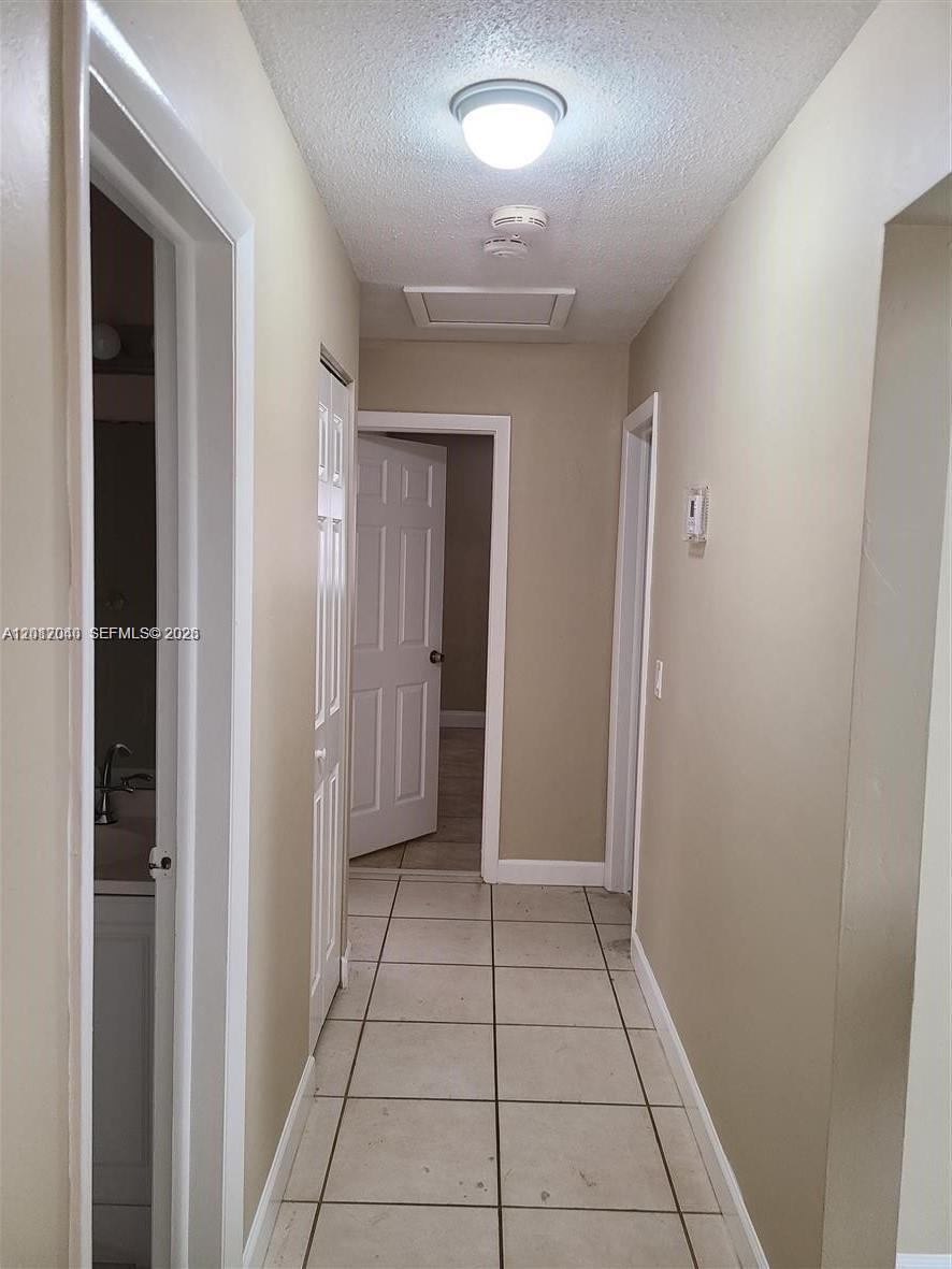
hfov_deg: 53.1
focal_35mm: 26
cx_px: 476
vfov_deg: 67.3
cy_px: 634
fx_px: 953
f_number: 1.8
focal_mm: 5.4
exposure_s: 1/39
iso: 200
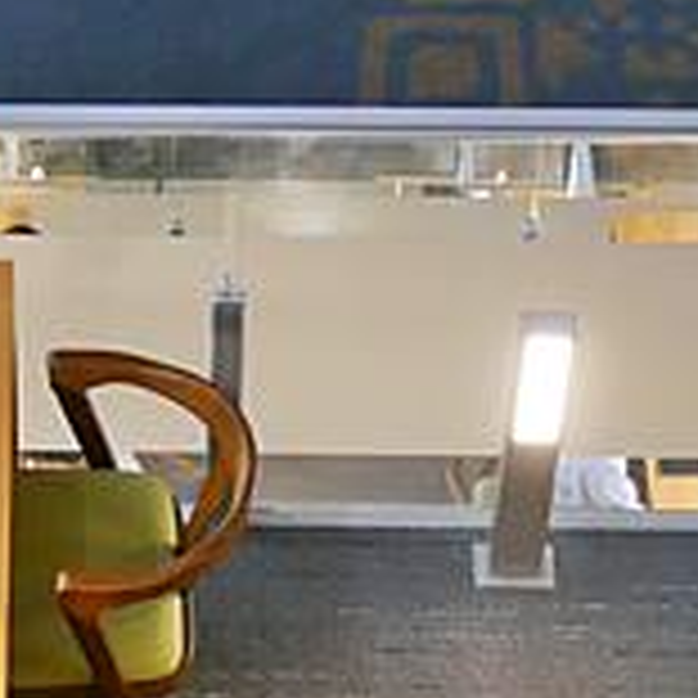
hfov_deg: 10.8
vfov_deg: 10.7
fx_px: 3650
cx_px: -113
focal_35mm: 160
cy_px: -155
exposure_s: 1/60
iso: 640
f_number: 2.5
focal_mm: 14
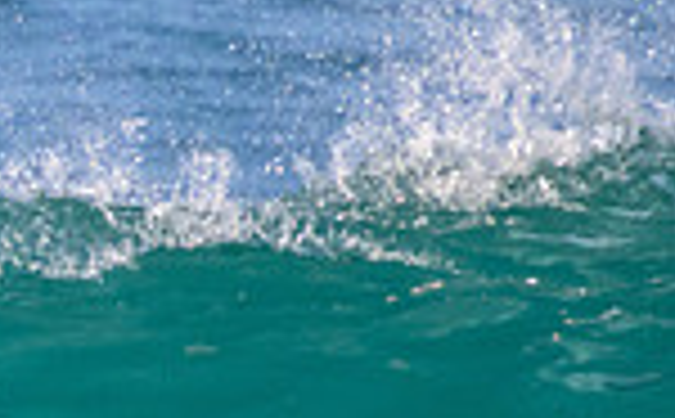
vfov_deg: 0.3
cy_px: 430
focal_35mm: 4321
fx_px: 79311
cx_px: -844
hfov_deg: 0.5
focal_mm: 800
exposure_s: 1/2000
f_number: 11
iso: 2200
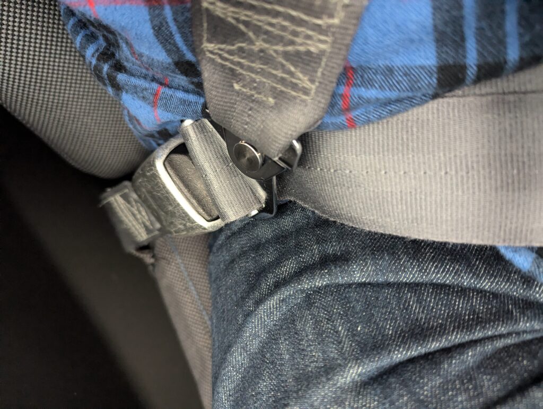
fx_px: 377
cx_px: 272
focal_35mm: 24
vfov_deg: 56.9
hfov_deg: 71.5
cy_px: 204
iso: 2300
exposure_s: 1/30.5
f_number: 1.85
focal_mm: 6.81
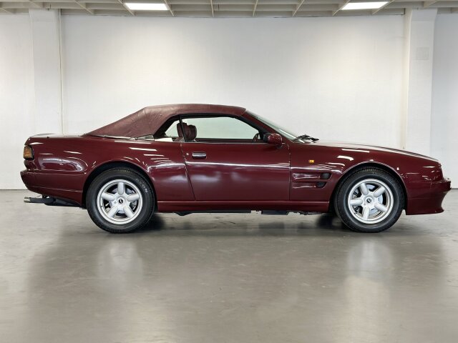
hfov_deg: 39.7
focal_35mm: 48
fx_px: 635
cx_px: 229
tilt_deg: -4.4
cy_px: 172
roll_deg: +0.3
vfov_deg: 30.3
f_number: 1.78
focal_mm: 6.86
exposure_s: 1/91
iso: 125
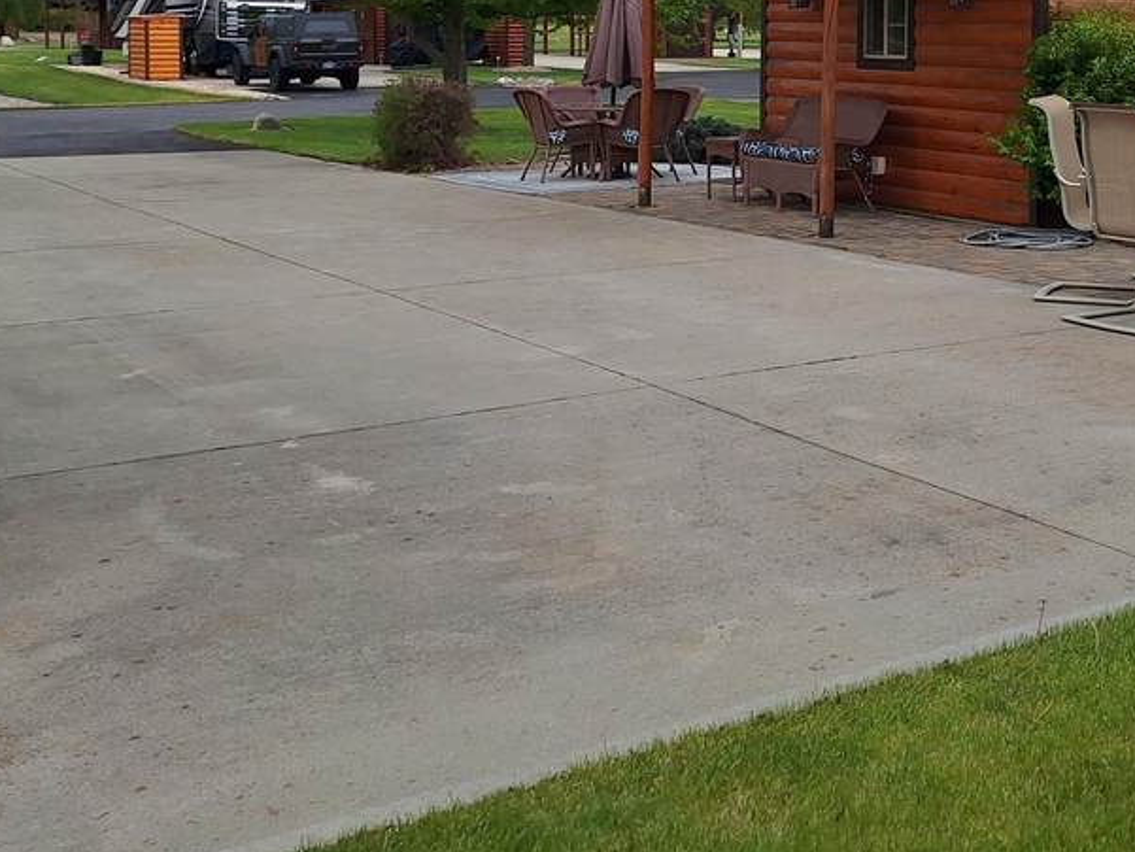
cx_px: 884
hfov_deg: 37.7
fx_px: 1607
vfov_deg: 28.6
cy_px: 102
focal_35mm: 49
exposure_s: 1/3247
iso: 25
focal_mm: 5.54
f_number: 1.8
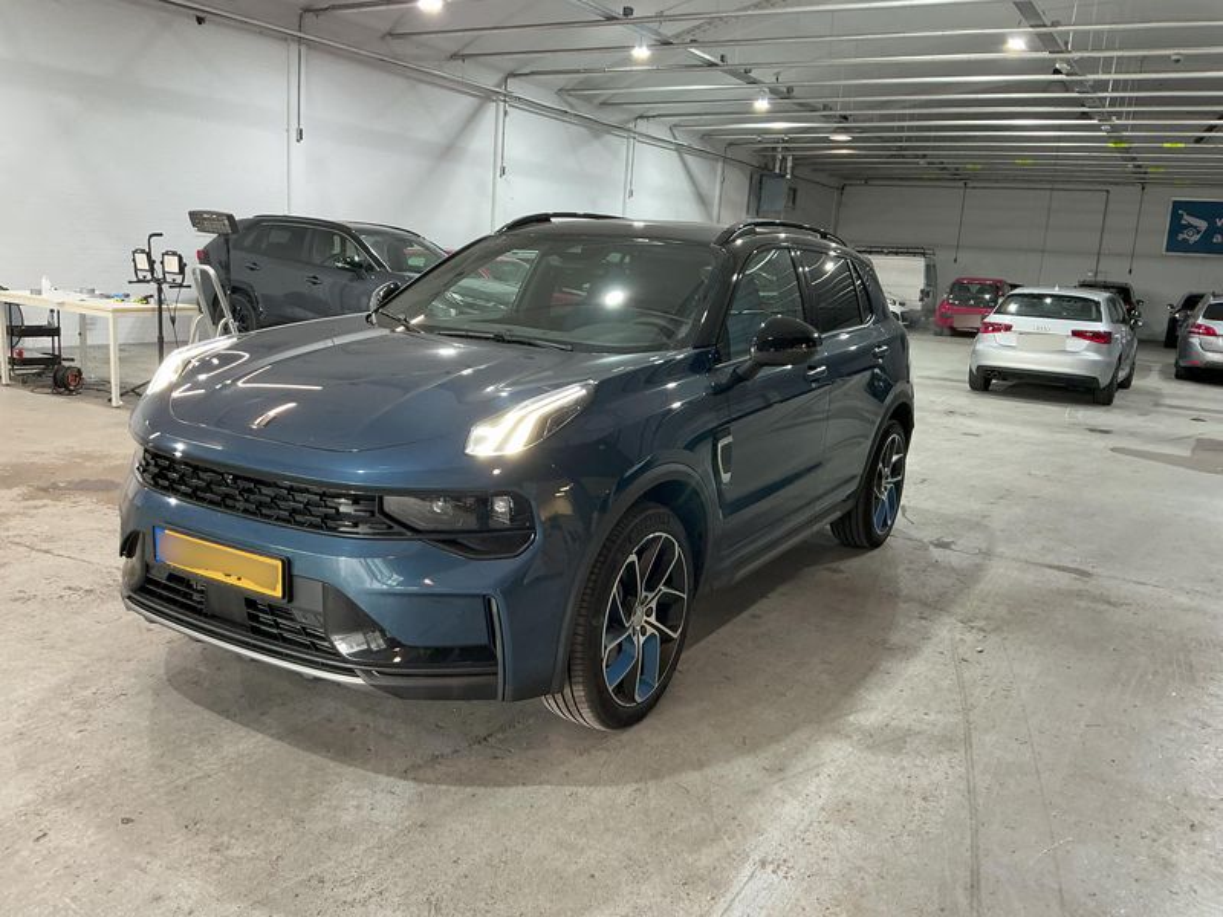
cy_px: 458
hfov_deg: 61.7
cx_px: 612
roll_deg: -3.5
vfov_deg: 48.2
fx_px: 1025
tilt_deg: -10.8
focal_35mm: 29
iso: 80
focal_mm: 3
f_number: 1.8
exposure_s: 1/50
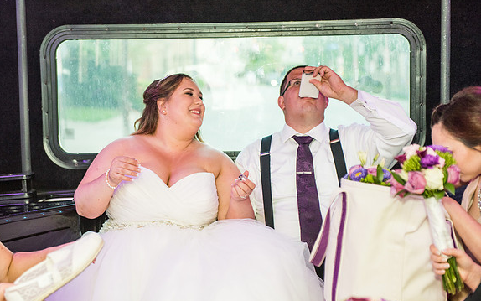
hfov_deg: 25.5
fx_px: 1062
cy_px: 149
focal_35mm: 81
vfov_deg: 16.1
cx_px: 226
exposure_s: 1/100
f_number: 2.8
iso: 1250
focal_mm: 70
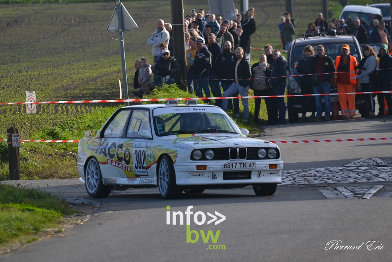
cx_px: 196
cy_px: 131
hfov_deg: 3.9
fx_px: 5717
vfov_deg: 2.6
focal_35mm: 525
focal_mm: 350
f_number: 6
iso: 400
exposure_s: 1/1600
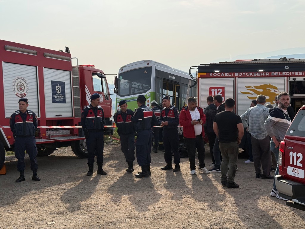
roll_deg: +1.9
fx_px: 423
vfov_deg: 30.3
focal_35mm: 48
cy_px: 114
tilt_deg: -4.3
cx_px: 152
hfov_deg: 39.7
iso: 80
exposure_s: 1/7143
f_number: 1.78
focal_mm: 6.76
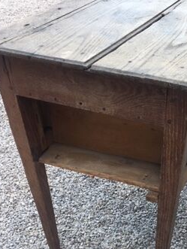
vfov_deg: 33.2
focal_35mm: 56
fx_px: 403
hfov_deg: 26.0
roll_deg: -1.5
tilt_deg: -38.9
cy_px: 203
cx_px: 122
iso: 32
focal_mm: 4.15
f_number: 2.2
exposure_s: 1/100
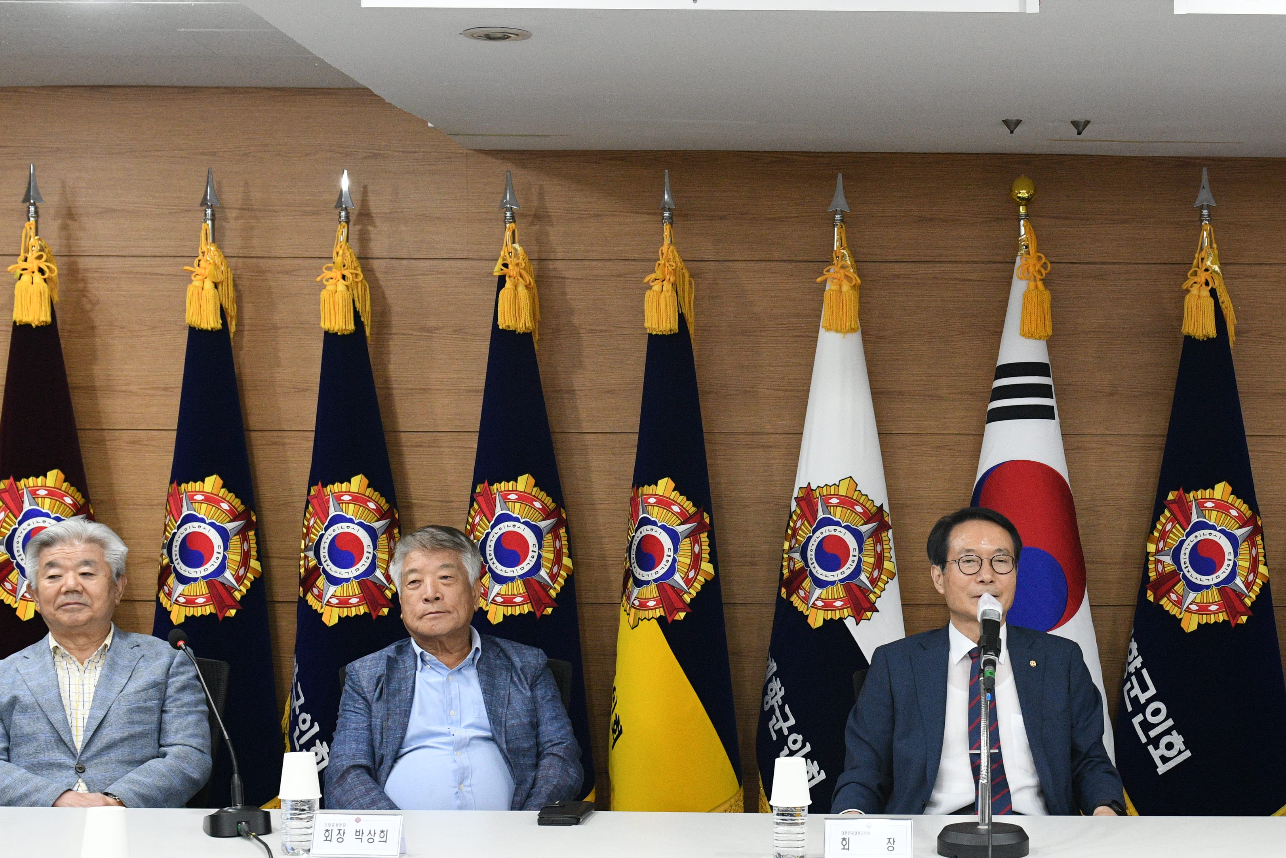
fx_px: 2179
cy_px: 626
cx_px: 925
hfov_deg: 32.4
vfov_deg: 22.1
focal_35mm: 61
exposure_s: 1/80
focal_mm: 32
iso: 2500
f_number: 5.6
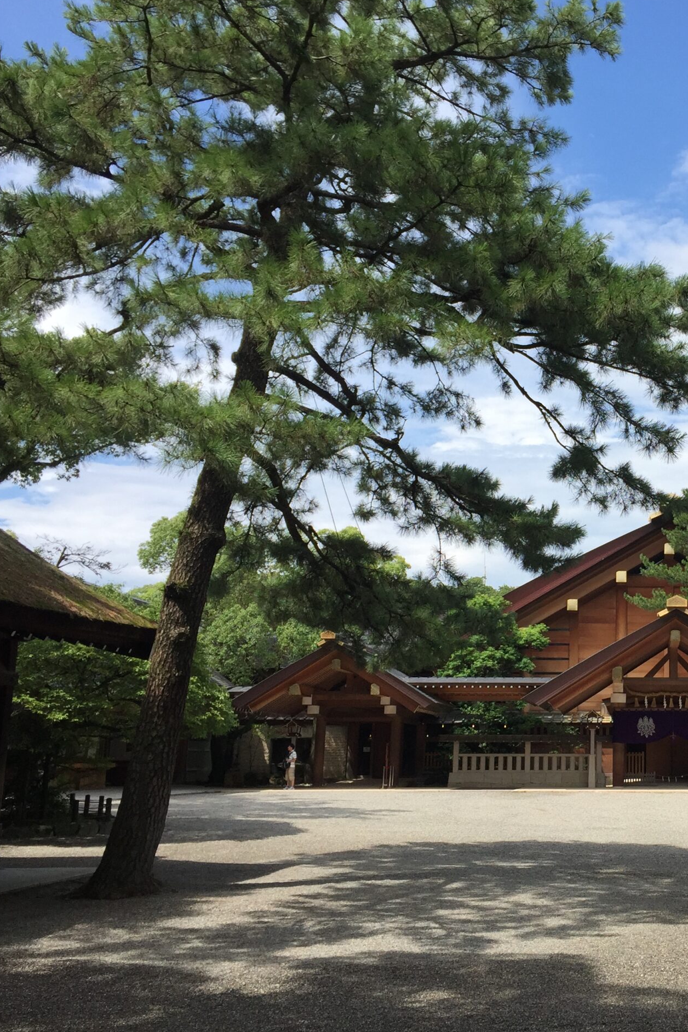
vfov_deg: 47.4
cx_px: 644
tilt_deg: +10.9
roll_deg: -1.2
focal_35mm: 41
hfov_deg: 30.9
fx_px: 1175
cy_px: 518
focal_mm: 4.15
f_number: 2.2
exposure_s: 1/1364
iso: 32
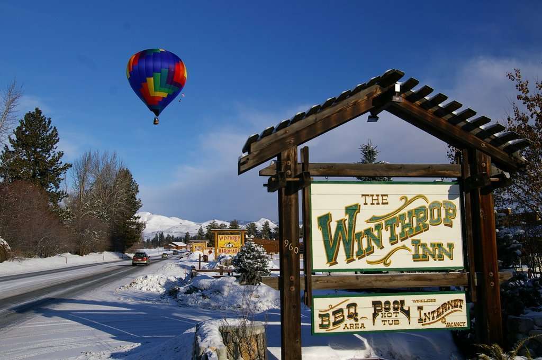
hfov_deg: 53.2
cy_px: 180
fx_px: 542
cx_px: 271
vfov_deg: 36.8
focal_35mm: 36
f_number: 8
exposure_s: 1/180
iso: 200
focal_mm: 24
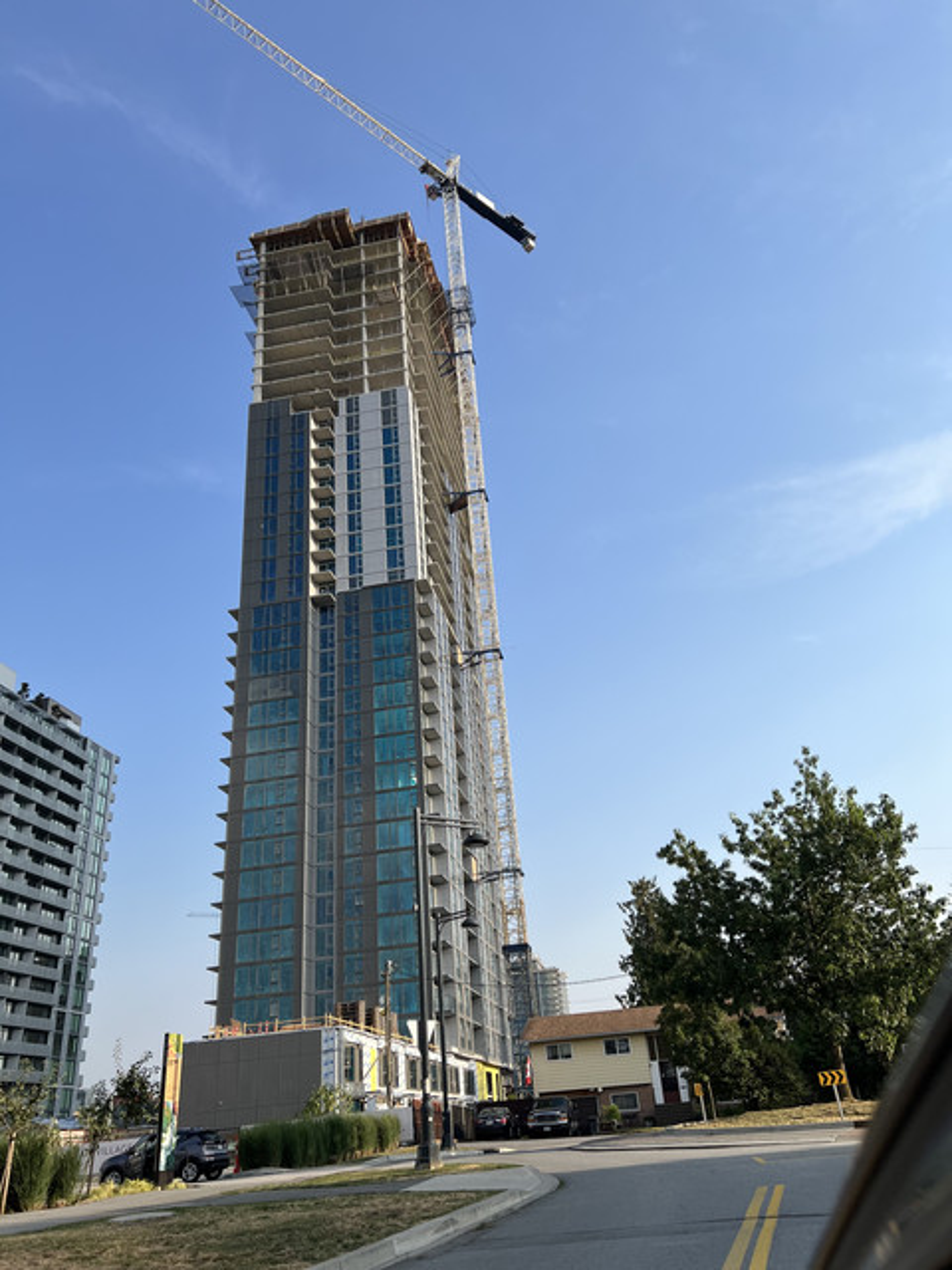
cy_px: 635
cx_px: 476
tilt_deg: +27.7
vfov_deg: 67.3
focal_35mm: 26
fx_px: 953
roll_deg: +5.0
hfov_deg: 53.1
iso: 50
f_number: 1.5
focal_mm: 5.7
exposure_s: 1/3077
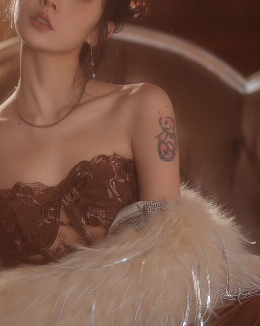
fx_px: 2137
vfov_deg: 8.7
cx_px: 103
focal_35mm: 222
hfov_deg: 7.0
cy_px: 153
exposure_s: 1/160
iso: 250
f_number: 1.2
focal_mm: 85
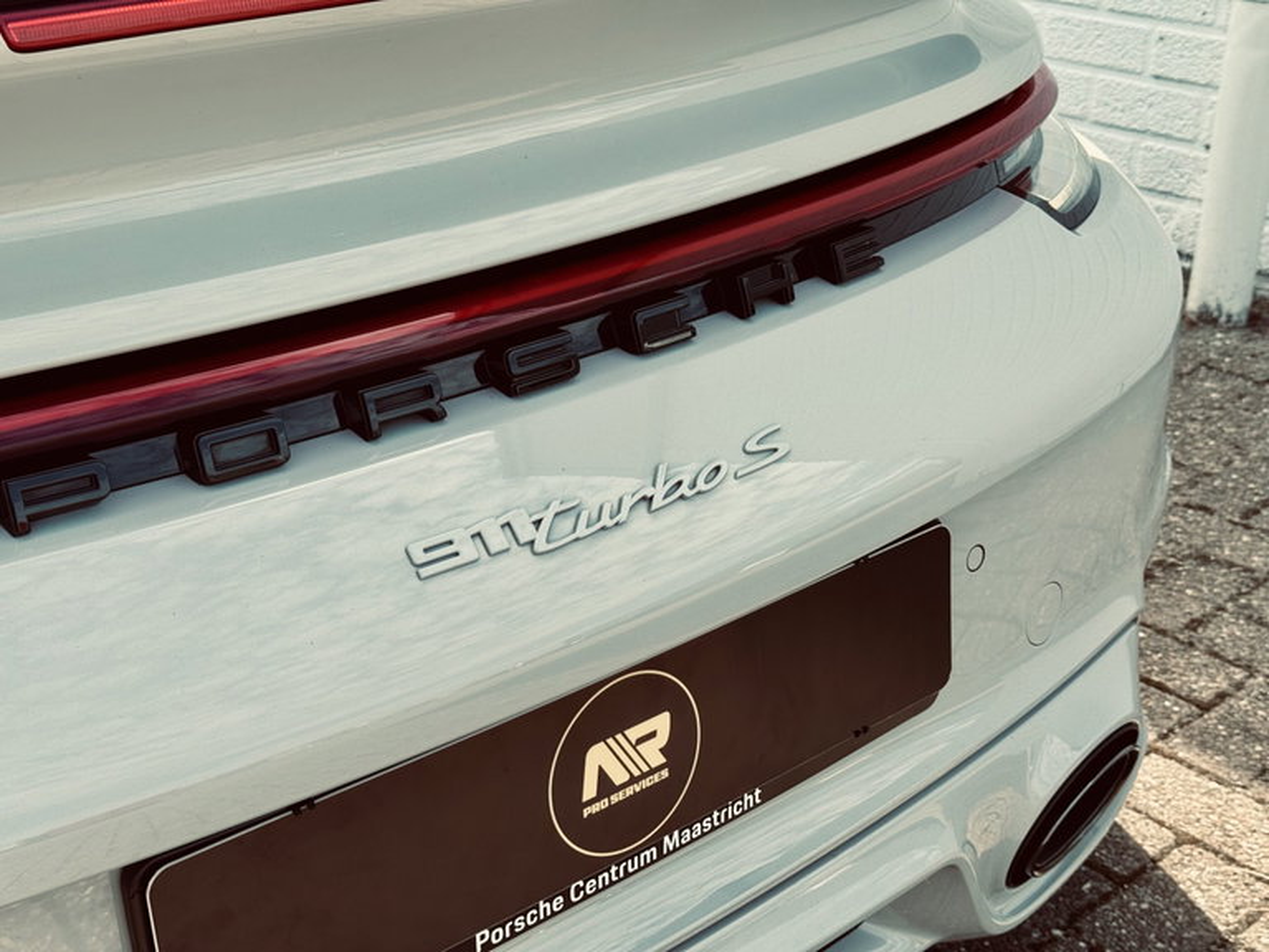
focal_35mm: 48
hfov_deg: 39.7
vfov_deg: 30.3
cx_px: 634
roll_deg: +0.4
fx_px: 1760
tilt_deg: -25.5
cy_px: 476
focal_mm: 6.76
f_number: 1.78
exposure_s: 1/1458
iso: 64
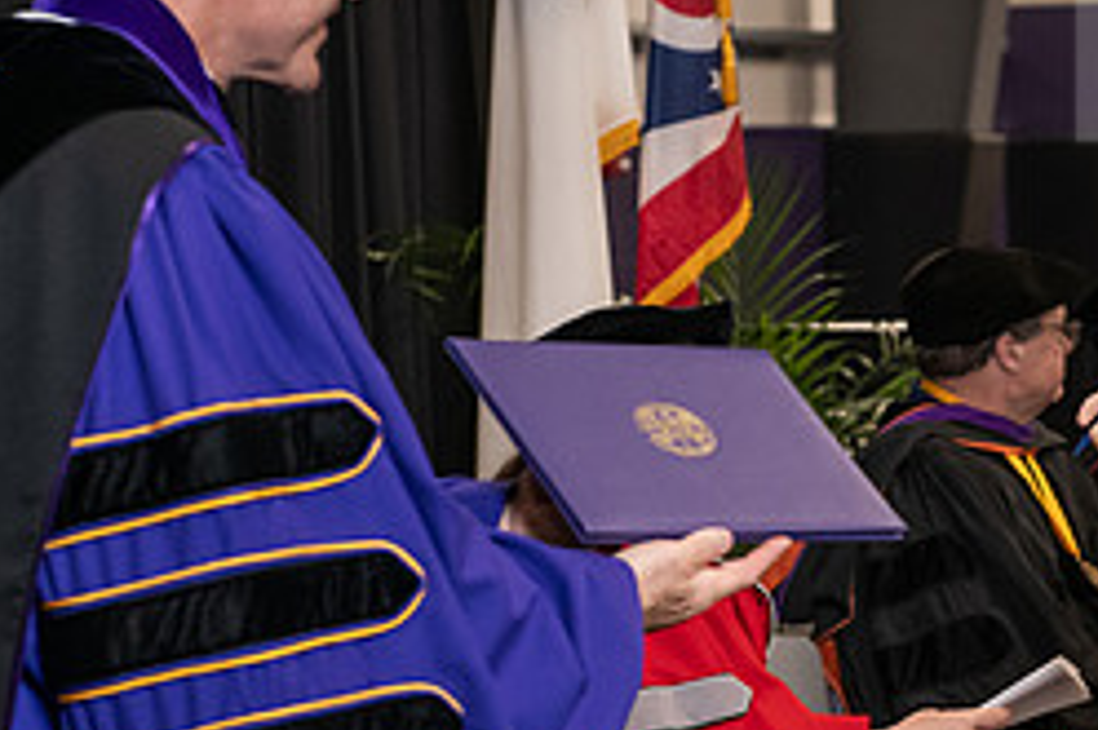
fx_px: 4999
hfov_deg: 12.5
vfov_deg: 8.4
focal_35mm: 164
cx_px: 943
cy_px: 307
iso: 2000
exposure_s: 1/125
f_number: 5
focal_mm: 70
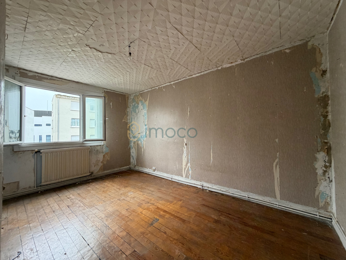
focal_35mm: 14
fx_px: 140
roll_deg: +1.3
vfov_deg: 85.7
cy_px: 130
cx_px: 173
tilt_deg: +2.1
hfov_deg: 102.1
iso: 200
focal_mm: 2.22
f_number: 2.2
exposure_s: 1/121
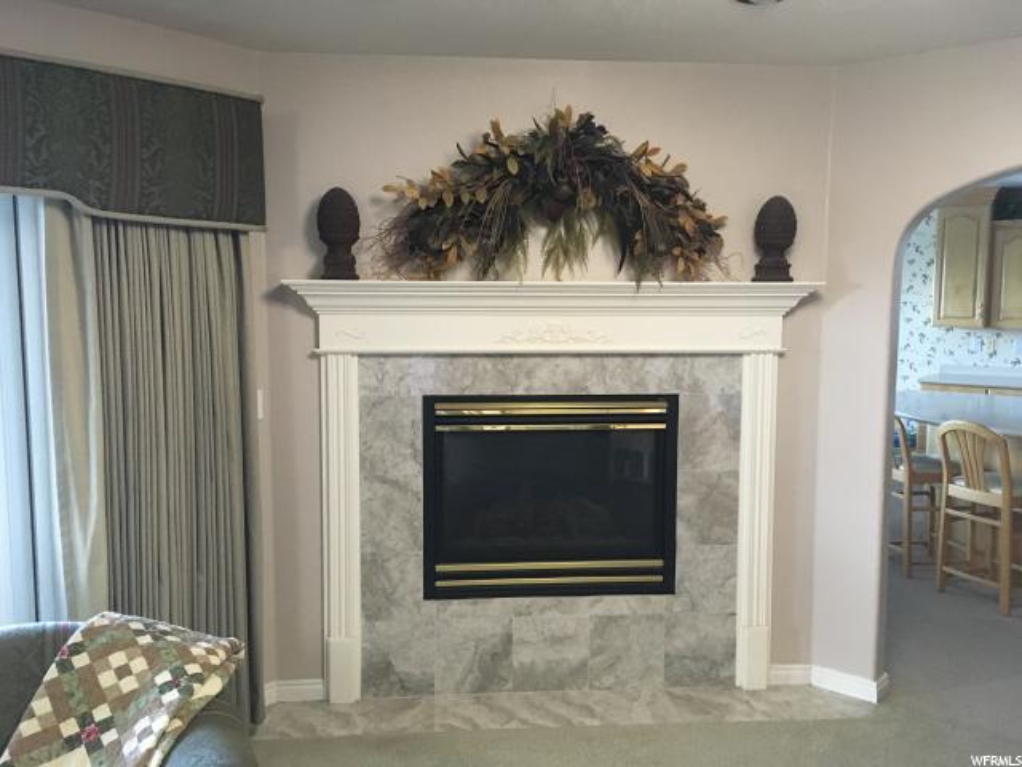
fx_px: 856
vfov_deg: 48.2
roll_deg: -0.2
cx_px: 511
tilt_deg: -6.5
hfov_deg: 61.7
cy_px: 384
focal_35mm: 29
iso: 200
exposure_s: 1/30
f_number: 2.2
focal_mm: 4.15
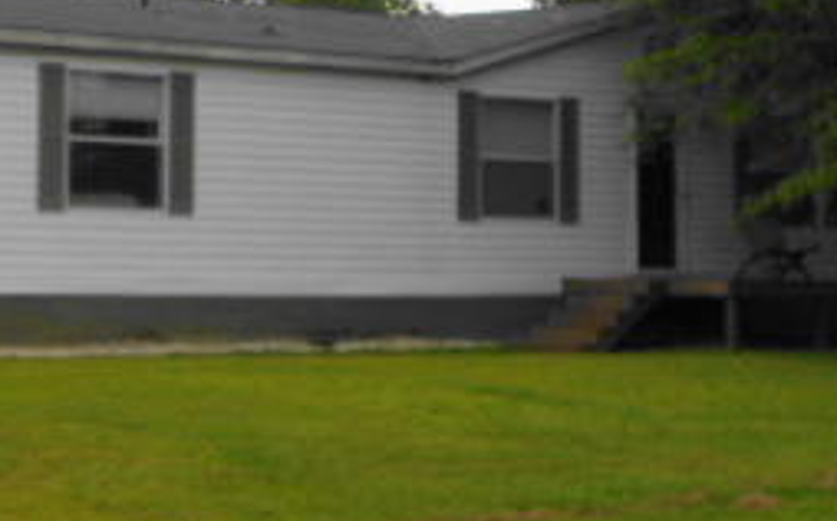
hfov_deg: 20.6
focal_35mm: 99
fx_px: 2255
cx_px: 96
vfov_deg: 13.1
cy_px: 63
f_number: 3.2
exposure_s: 1/640
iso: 80
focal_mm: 6.7
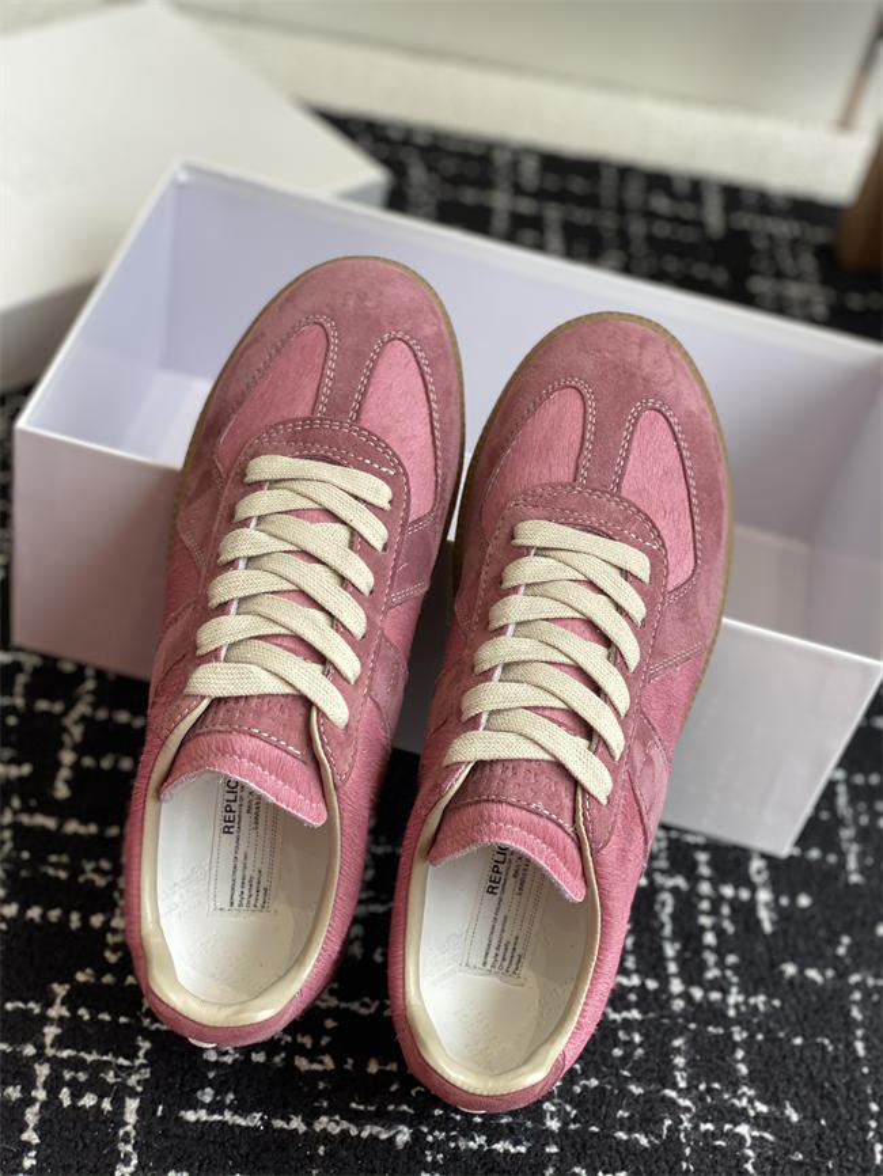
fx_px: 1768
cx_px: 442
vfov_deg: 36.8
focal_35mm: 52
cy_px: 588
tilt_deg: -42.9
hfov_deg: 28.0
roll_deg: -14.5
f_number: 2
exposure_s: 1/122
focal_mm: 6
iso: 25
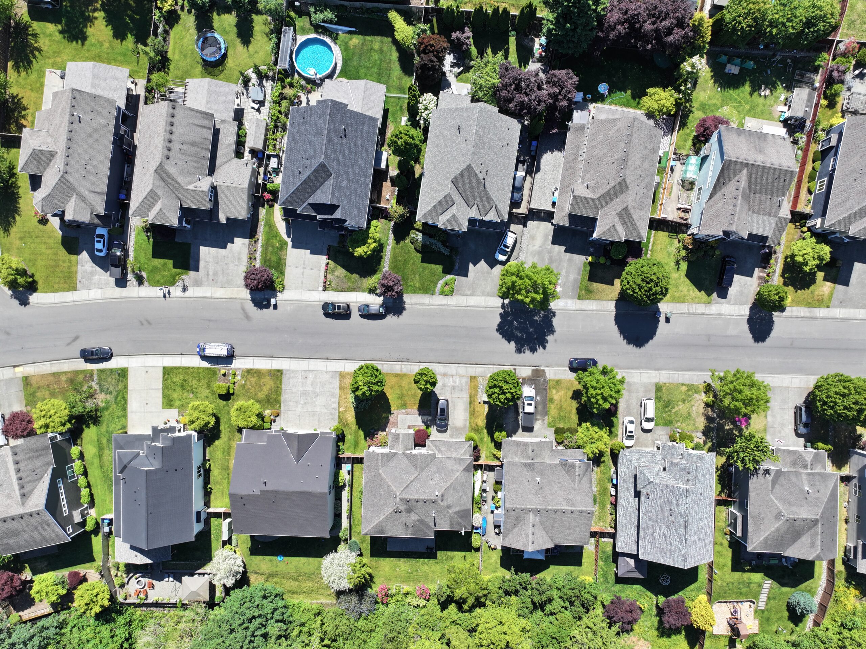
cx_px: 433
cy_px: 324
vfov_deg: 56.8
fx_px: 600
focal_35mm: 24
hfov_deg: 71.6
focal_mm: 12.29
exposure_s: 1/800
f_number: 2.8
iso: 100
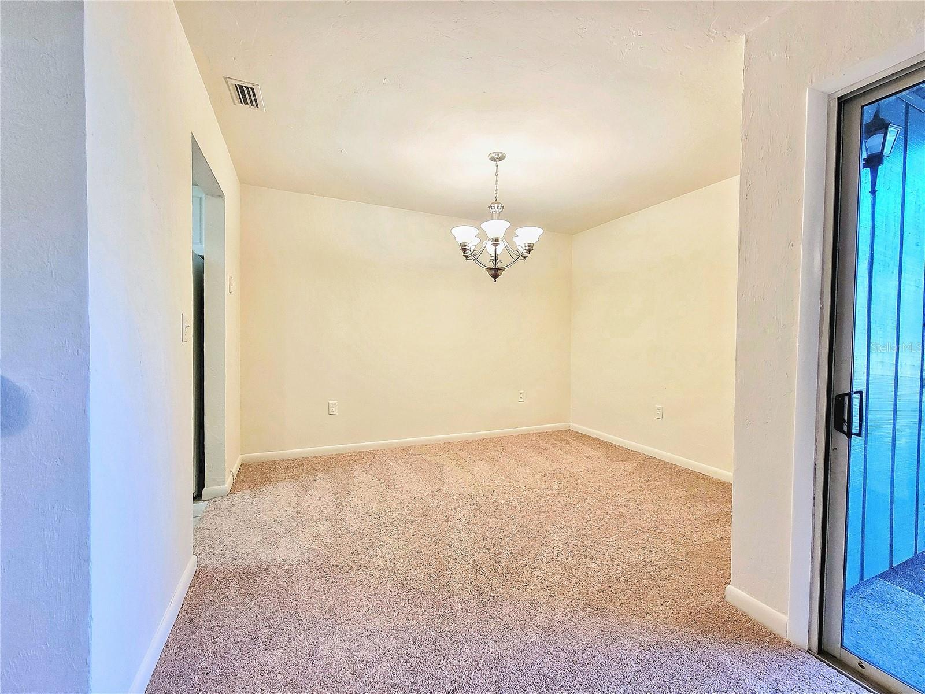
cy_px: 347
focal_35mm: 13
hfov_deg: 106.2
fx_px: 347
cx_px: 462
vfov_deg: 89.9
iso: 160
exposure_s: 1/60.2
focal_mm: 2.2
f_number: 2.2
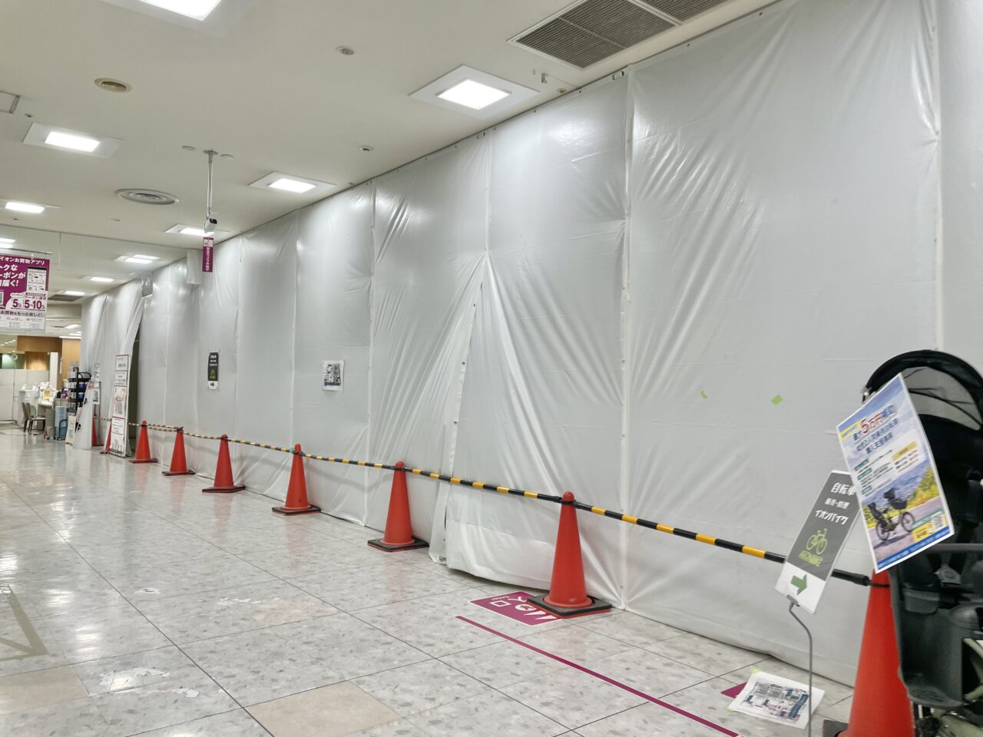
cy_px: 368
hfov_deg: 67.3
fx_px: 738
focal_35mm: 26
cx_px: 492
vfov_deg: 53.1
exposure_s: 1/120
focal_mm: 4.2
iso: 40
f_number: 1.6
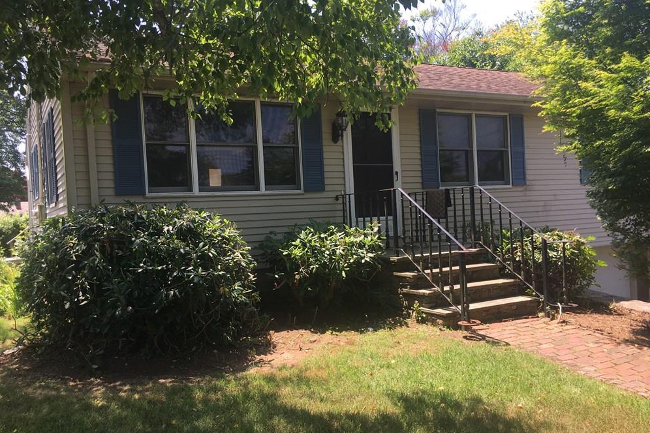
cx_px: 320
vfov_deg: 42.3
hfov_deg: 60.3
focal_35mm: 31
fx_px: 560
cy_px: 229
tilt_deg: -1.3
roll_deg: +3.1
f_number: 2.2
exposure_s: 1/371
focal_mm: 4.15
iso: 25
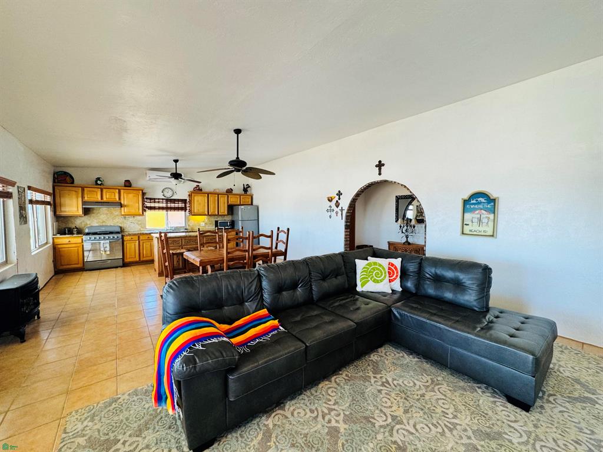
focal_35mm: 14
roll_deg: -0.3
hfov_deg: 102.1
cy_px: 226
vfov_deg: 85.7
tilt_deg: -2.9
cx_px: 302
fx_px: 244
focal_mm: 2.22
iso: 125
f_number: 2.2
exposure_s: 1/120
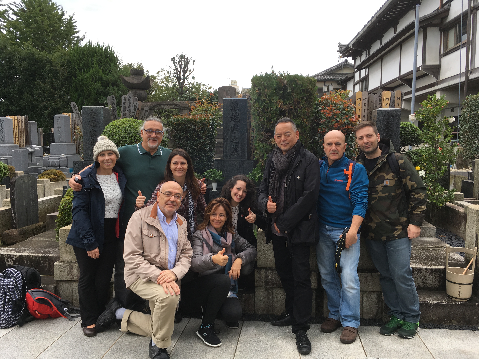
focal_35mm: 29
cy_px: 180
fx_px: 401
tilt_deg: -5.8
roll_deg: -0.6
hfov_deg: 61.7
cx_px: 240
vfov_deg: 48.2
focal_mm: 4.15
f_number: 2.2
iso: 25
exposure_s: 1/257
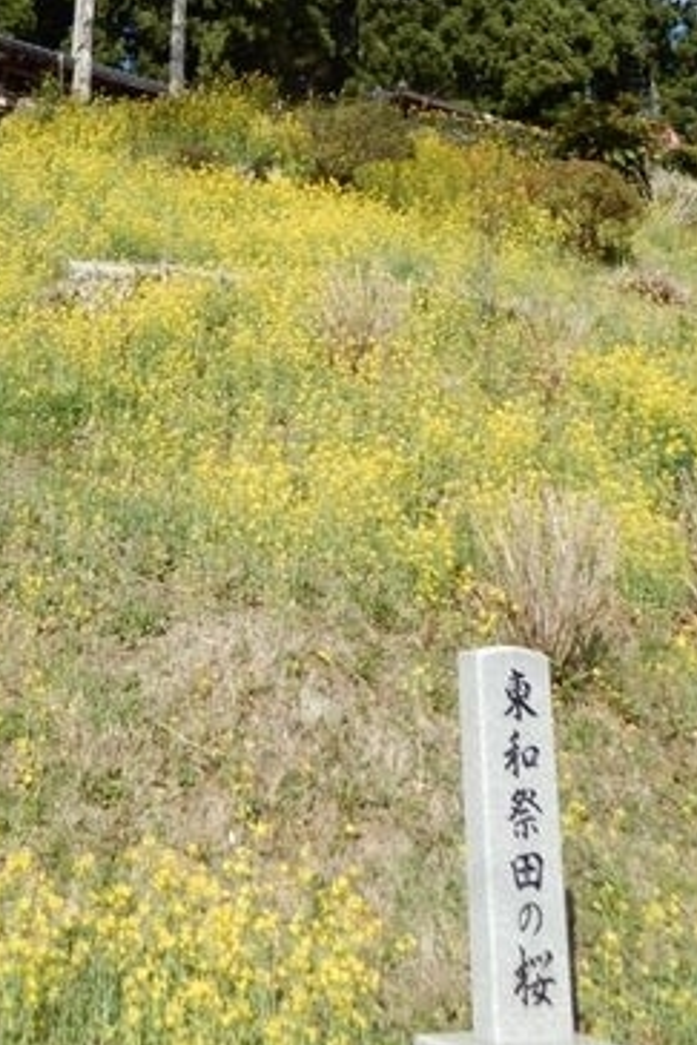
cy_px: 103
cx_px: 165
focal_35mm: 48
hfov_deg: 27.7
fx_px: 1393
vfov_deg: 38.3
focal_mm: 4.3
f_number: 3.4
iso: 80
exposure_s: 1/800
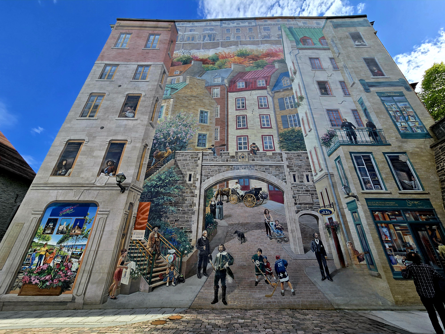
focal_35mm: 13
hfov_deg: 106.2
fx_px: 167
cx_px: 222
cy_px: 167
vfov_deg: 89.9
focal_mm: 2.2
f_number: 2.2
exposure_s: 1/2000
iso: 50
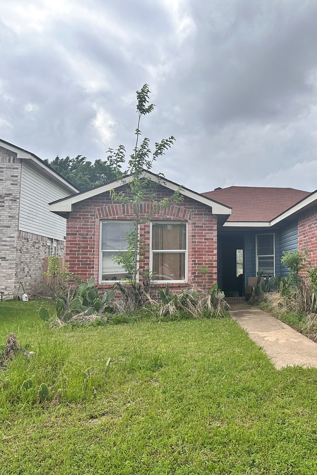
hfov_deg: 37.1
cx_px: 268
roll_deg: +0.6
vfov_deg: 55.8
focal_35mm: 34
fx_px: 449
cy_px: 234
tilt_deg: +4.9
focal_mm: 6.86
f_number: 1.78
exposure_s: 1/5525
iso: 80
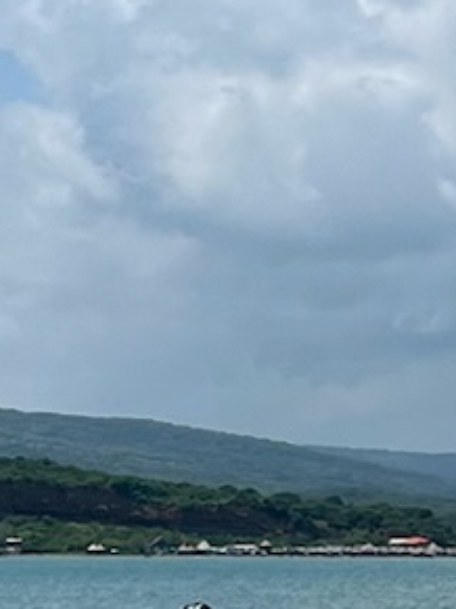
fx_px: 3217
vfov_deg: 10.8
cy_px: 427
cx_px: 136
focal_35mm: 183
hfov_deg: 8.1
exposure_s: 1/6897
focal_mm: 5.1
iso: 50
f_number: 1.6
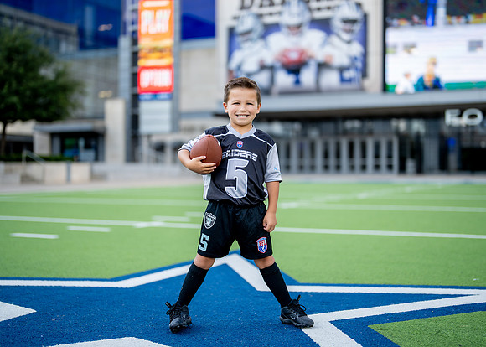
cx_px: 243
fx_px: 742
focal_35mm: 54
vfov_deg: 26.3
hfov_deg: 36.3
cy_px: 170
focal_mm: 50
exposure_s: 1/1600
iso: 100
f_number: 1.2
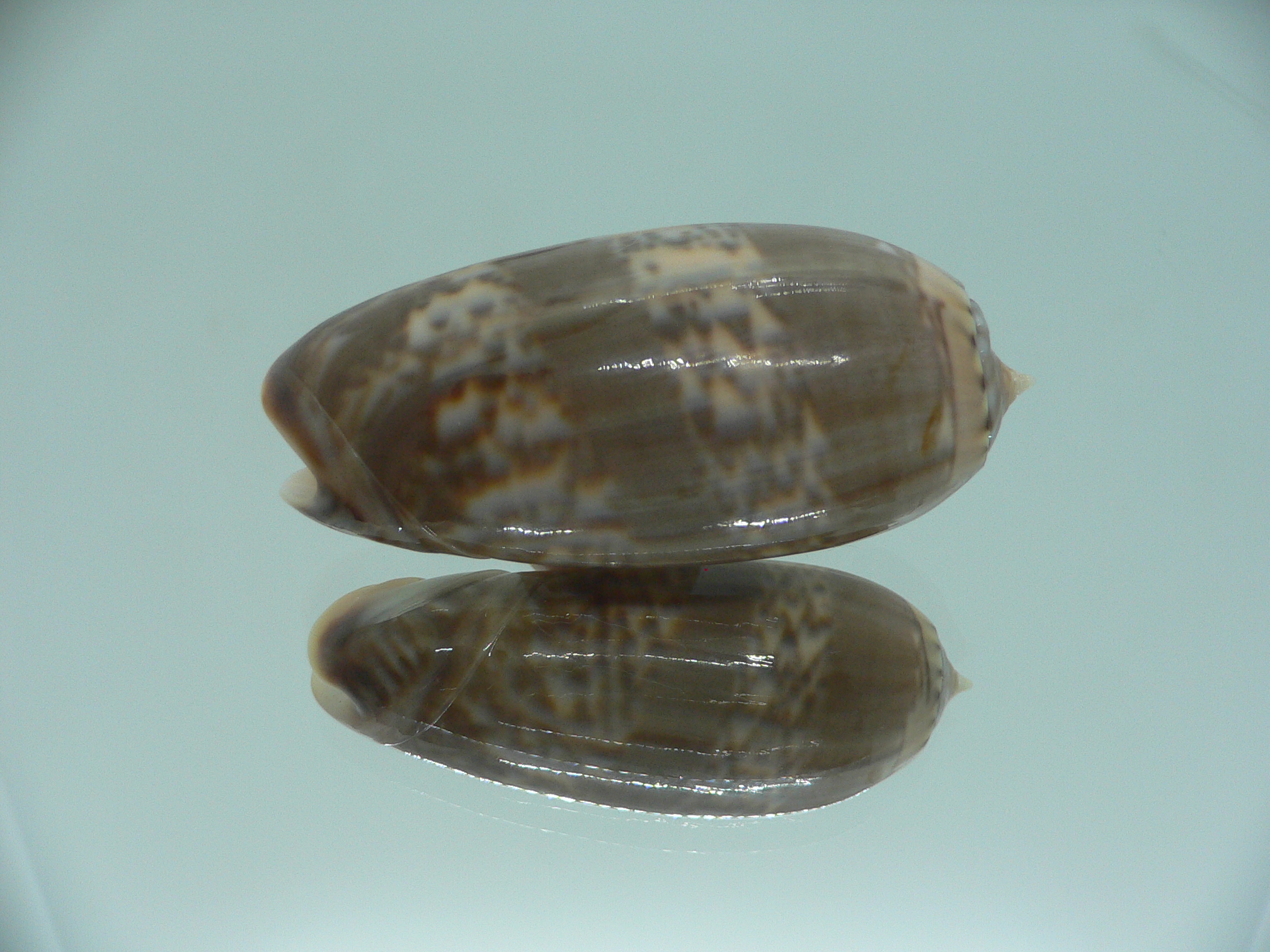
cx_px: 635
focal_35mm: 35
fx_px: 1284
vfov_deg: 40.7
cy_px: 476
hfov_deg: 52.6
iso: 100
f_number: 2.8
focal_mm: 4.6
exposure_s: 1/60
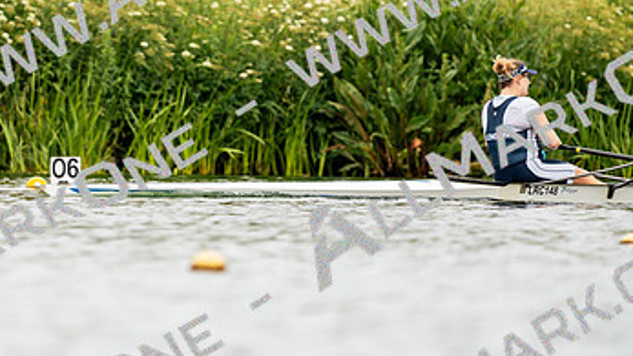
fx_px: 17637
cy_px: 118
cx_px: 153
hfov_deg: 2.1
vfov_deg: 1.2
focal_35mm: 1051
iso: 500
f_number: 6.3
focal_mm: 600
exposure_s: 1/2000
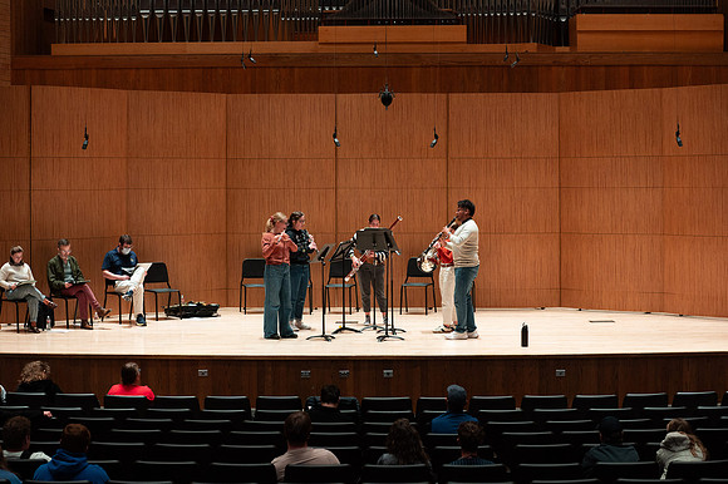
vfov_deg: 19.4
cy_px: 242
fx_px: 1415
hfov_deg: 28.9
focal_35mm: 70
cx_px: 364
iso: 2000
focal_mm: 70
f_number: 4
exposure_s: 1/160
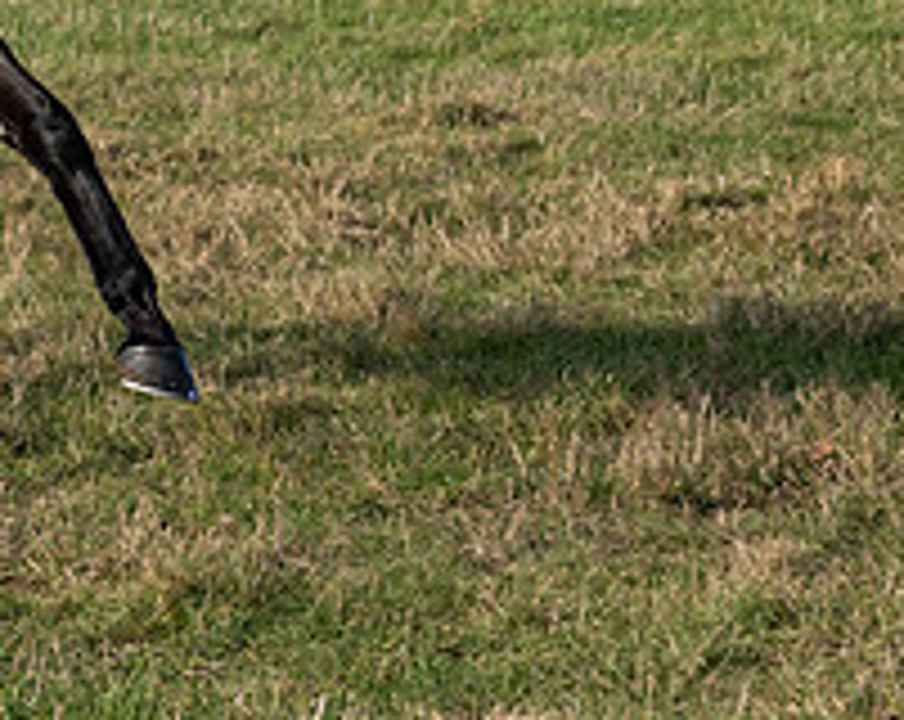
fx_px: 9026
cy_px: -137
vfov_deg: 4.6
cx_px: -559
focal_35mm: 338
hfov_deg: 5.7
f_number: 5
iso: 400
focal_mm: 84
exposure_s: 1/2500
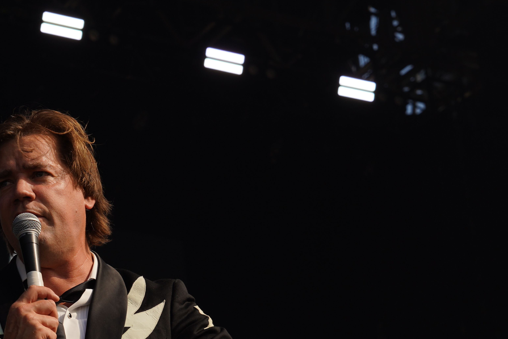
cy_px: 303
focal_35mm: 159
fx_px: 2244
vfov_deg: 8.6
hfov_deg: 12.9
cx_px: 186
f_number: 8
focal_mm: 82
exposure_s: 1/500
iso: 100
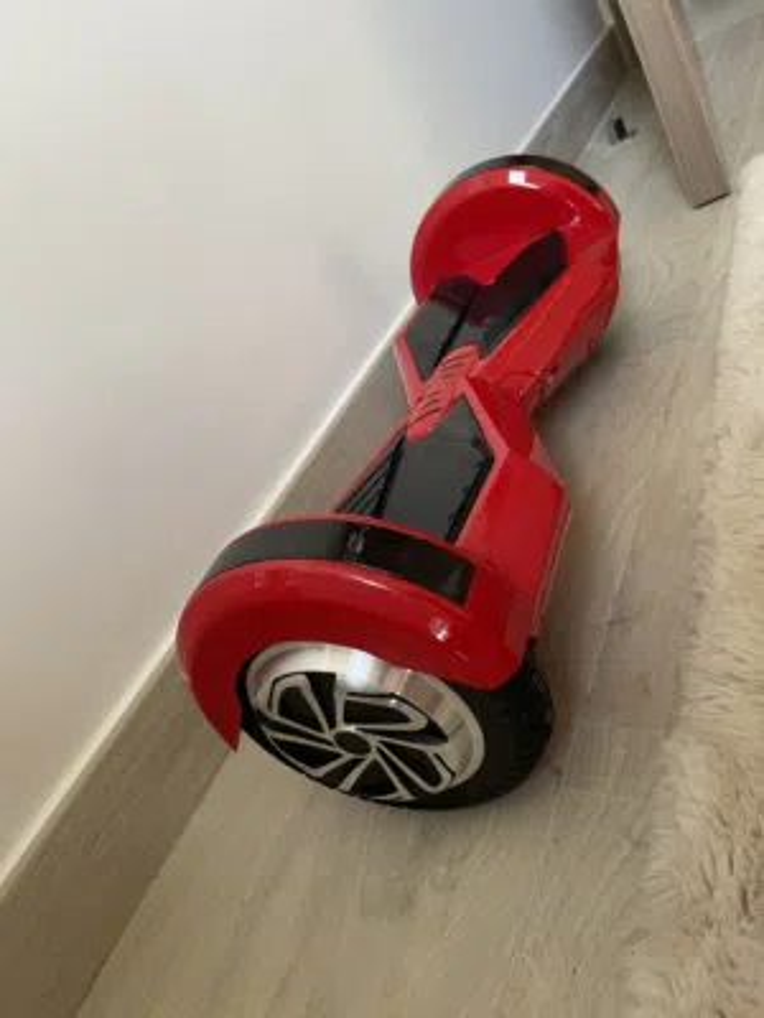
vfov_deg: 69.4
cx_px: 382
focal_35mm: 25
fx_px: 736
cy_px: 509
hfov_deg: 54.9
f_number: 1.6
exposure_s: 1/60
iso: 250
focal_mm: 5.1
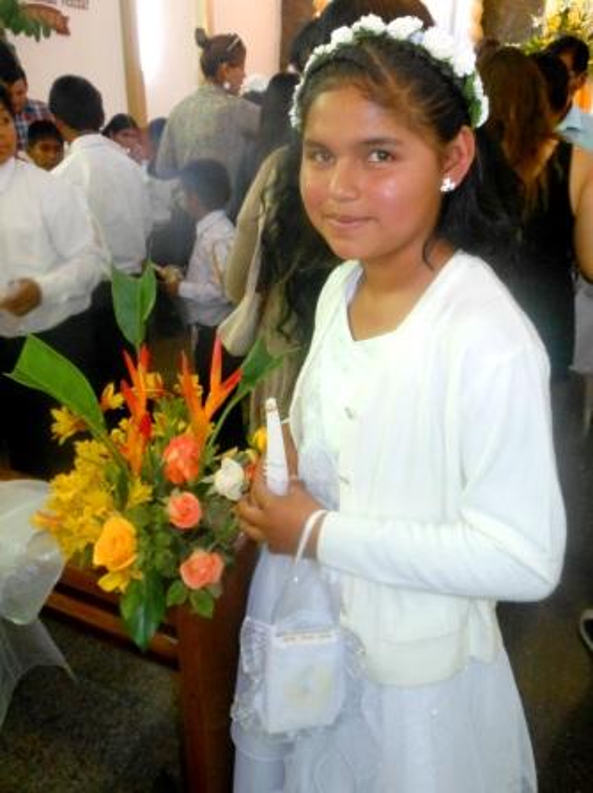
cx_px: 296
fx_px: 572
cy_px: 396
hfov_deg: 54.8
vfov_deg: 69.4
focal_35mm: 25
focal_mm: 4.5
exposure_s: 1/30
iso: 320
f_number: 3.2
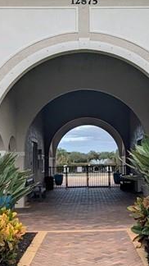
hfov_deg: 21.7
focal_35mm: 55
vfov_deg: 37.9
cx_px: 99
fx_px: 387
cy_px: 139
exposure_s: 1/845
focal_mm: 2.35
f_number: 2.2
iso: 49
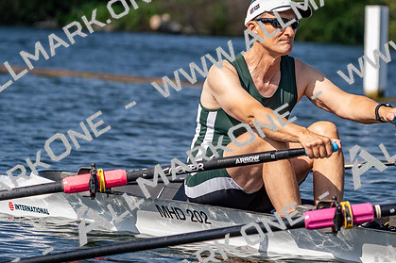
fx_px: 3046
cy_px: 100
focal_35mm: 277
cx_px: 268
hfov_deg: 7.4
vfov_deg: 5.0
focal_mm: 200
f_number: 5.6
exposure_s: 1/1600
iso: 160
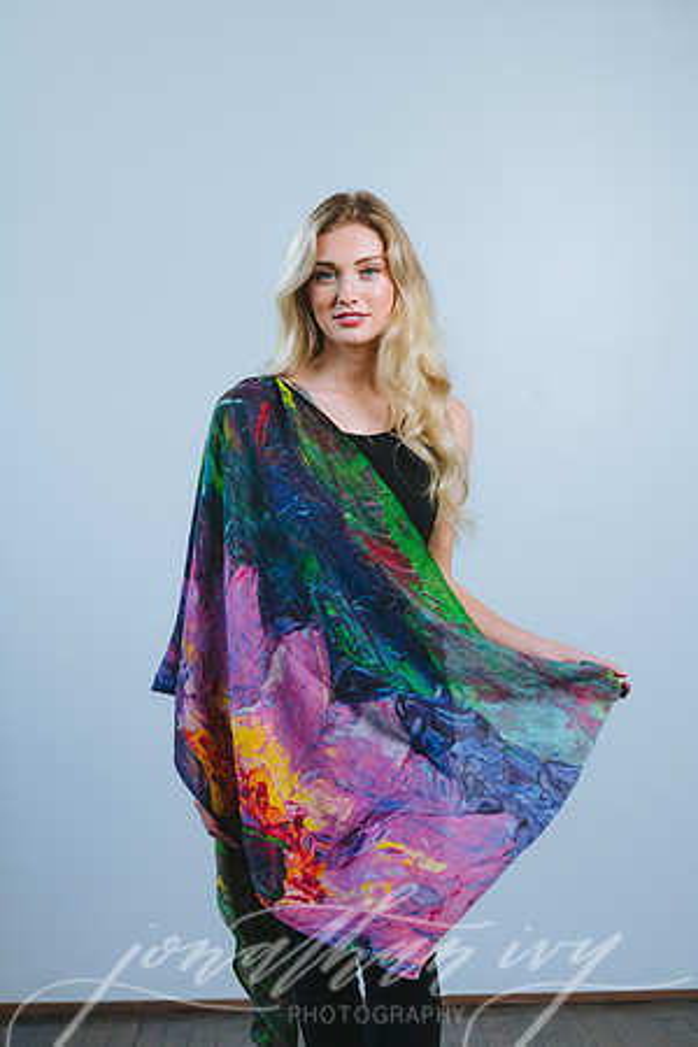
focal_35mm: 85
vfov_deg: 23.9
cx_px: 349
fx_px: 2472
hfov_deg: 16.1
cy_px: 524
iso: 100
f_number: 4
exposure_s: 1/200
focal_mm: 85
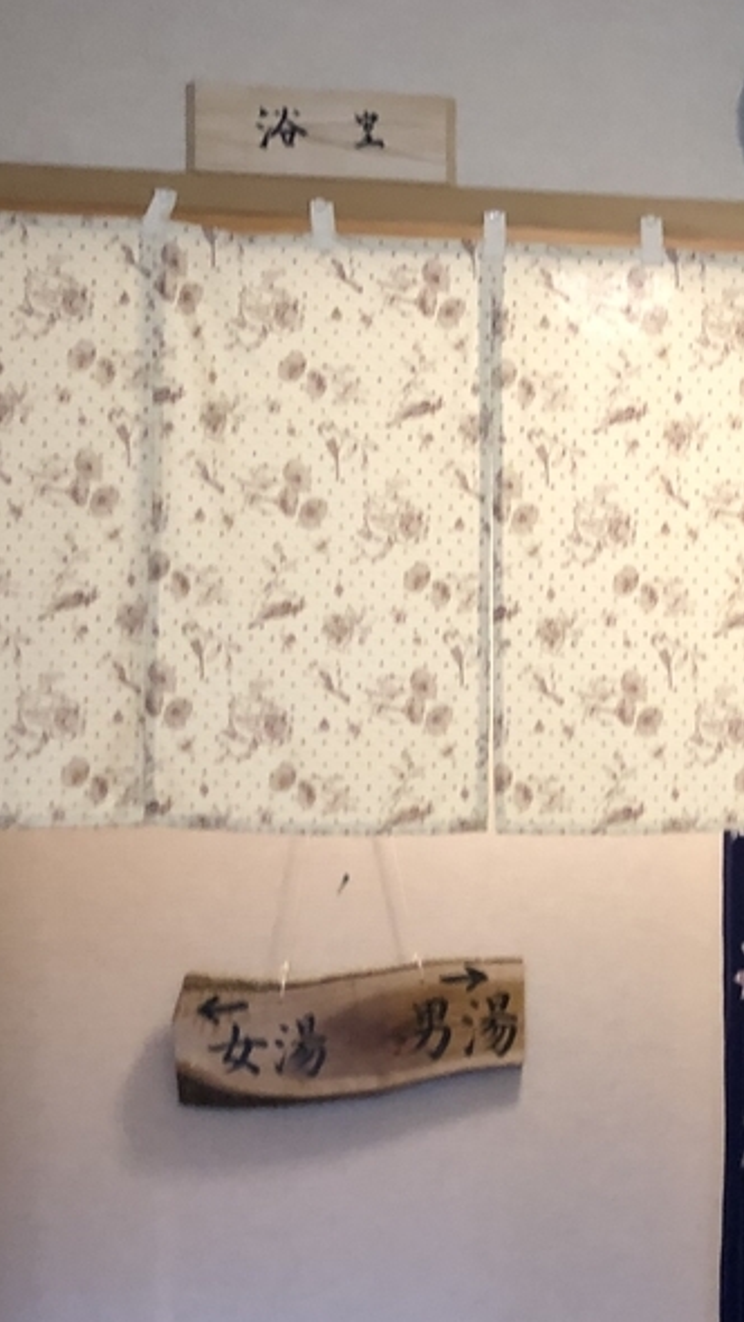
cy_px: 923
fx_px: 2174
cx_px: 793
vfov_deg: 33.4
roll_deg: -1.8
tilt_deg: +0.4
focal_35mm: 62
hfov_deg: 18.7
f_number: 1.8
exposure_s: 1/7
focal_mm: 3.99
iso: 80
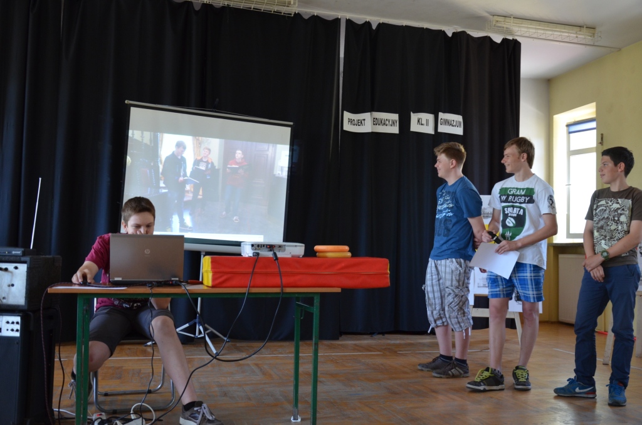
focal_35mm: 36
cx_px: 321
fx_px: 641
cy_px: 212
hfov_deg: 53.2
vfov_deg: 36.7
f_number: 3.8
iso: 800
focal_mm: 24
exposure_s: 1/40
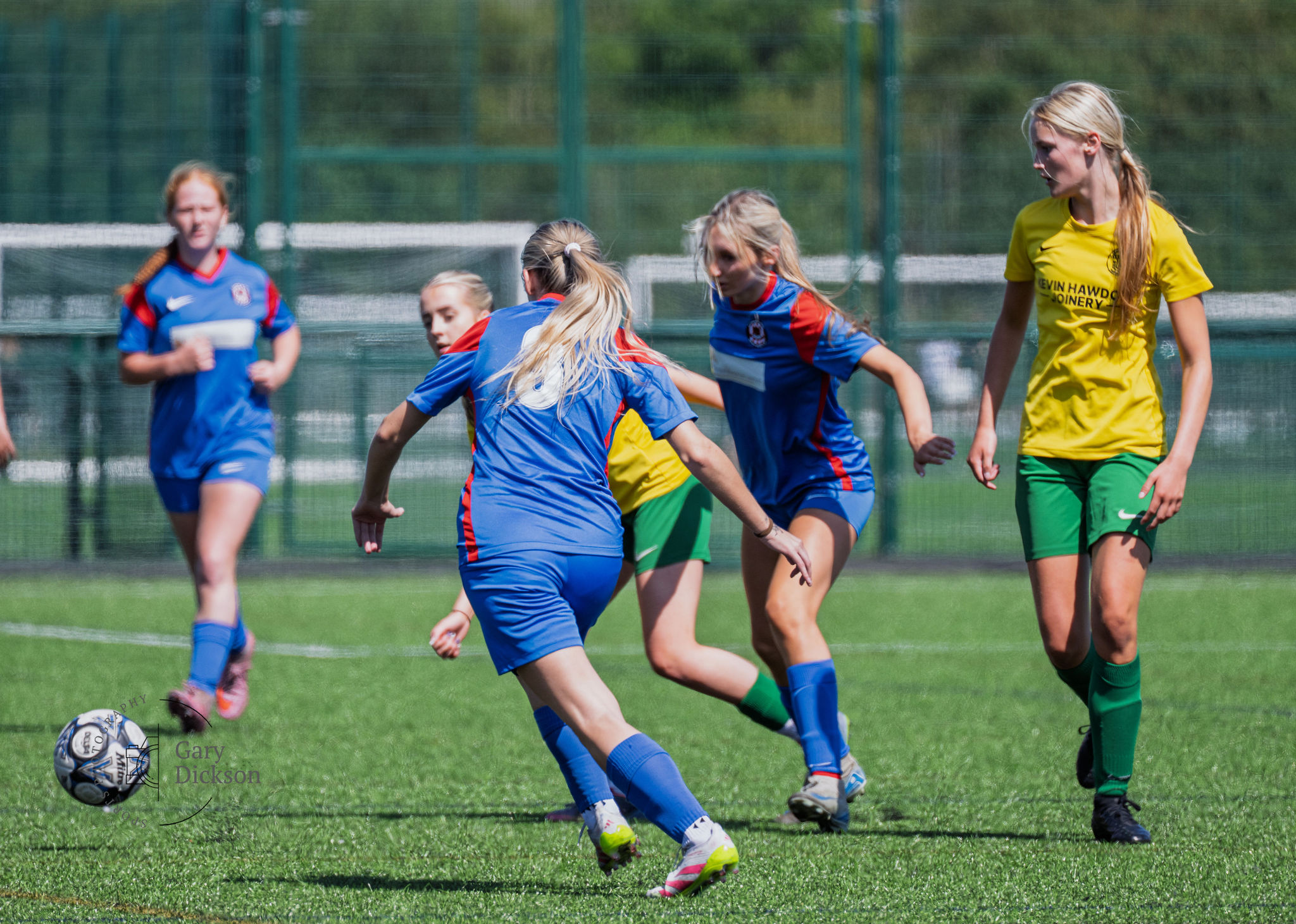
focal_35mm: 494
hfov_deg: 4.1
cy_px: 391
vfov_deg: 2.9
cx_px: 707
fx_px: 18169
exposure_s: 1/1000
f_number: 5.6
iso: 360
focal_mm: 400
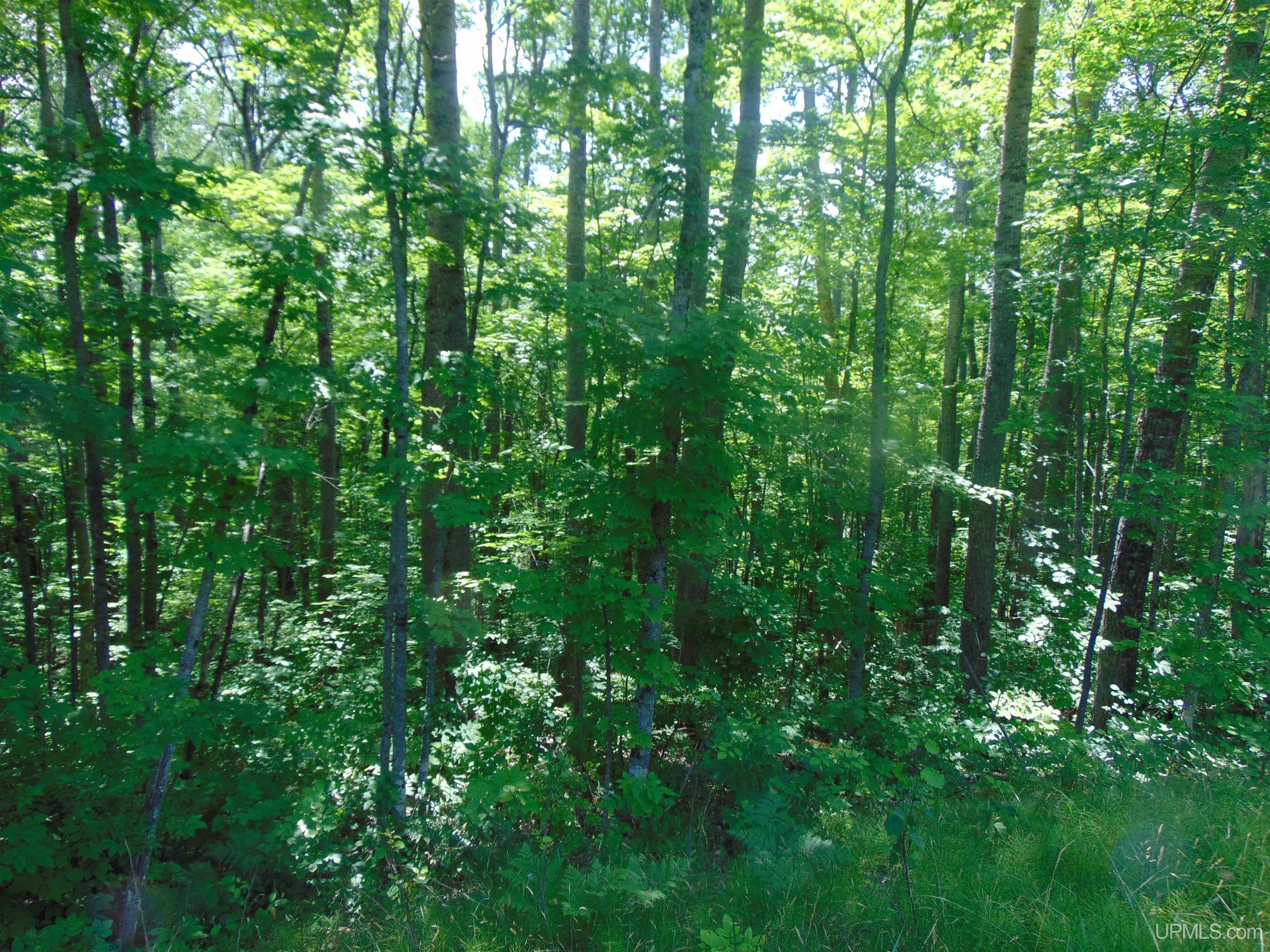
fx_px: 917
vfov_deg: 54.9
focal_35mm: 25
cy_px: 476
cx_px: 635
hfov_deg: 69.4
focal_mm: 4.5
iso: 80
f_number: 3
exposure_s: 1/250
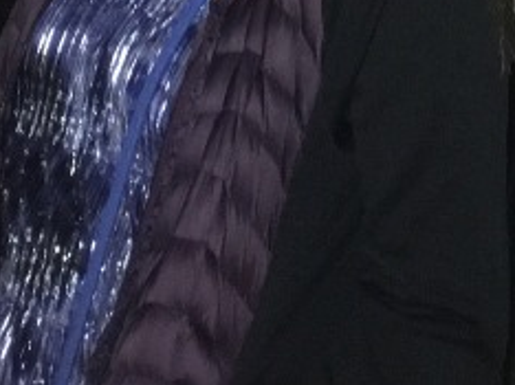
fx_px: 1888
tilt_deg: +3.3
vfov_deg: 10.4
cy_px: -453
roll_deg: +1.9
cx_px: 383
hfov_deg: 15.5
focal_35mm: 127
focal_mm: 4.15
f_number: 2.2
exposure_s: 1/16
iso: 320
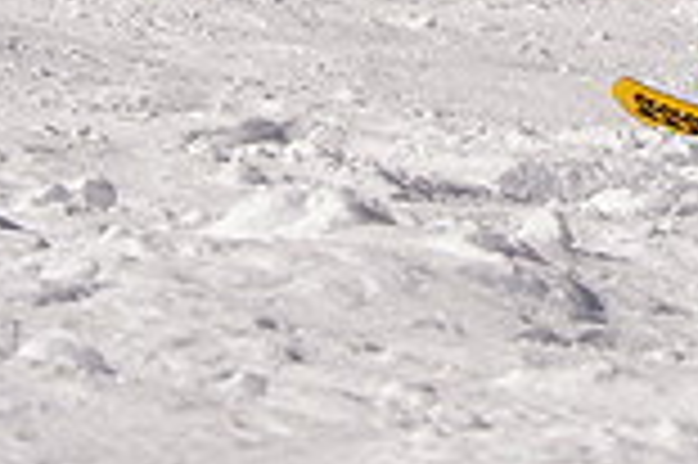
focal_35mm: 381
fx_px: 7379
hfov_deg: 5.4
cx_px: 847
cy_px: -413
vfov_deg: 3.6
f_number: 10
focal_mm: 48
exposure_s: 1/500
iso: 160
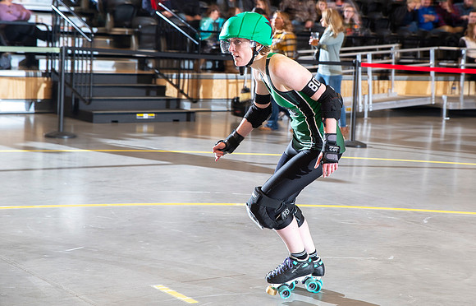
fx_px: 1133
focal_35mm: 87
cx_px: 291
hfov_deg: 23.7
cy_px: 122
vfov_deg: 15.3
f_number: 5.6
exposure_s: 1/160
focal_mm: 70
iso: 640
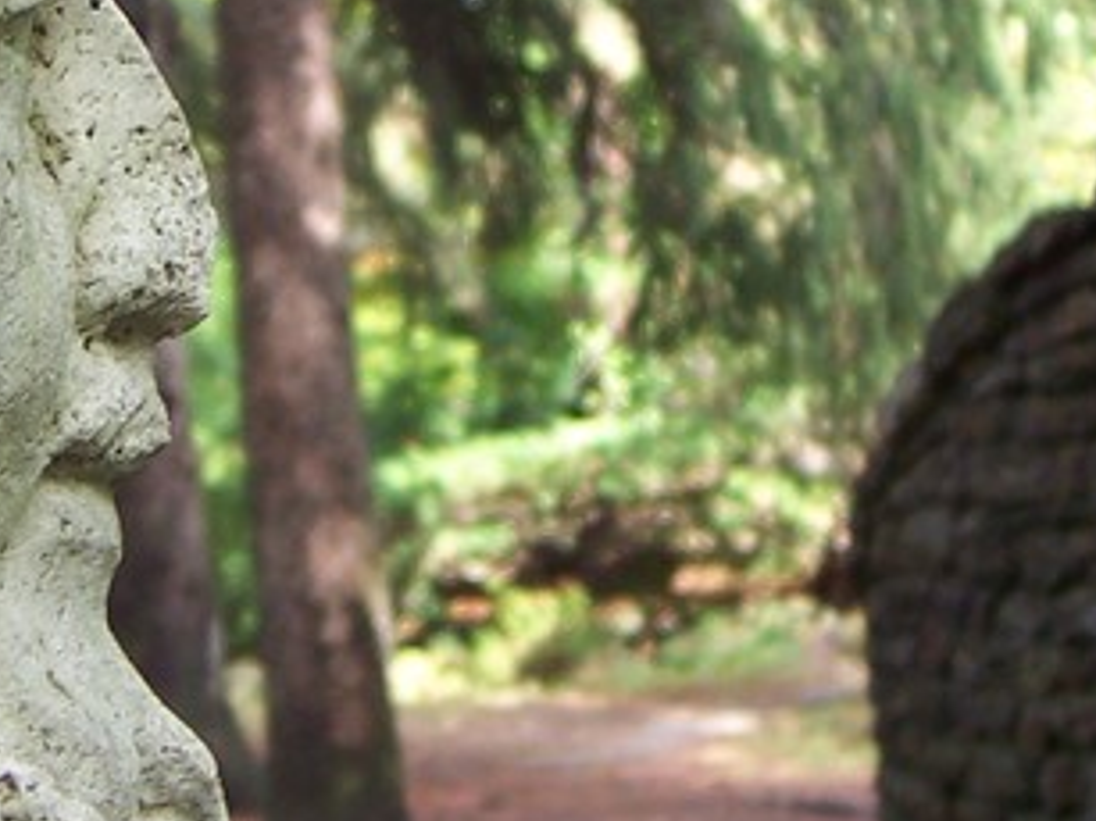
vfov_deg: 12.1
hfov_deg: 16.1
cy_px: 211
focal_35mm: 122
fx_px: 3861
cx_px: 309
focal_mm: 7
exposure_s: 1/60
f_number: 3
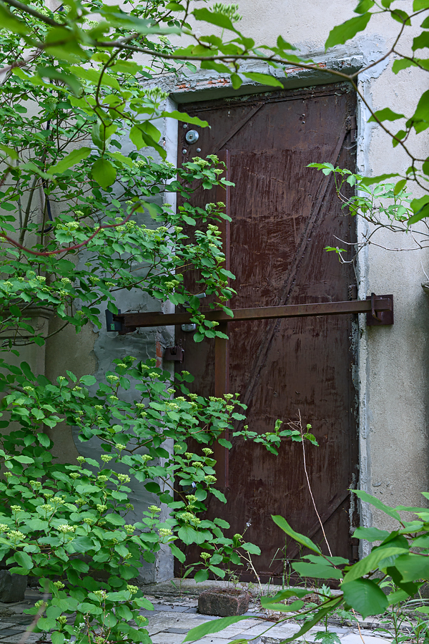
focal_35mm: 42
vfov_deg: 46.4
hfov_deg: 31.9
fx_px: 751
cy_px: 322
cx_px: 214
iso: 400
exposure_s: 1/100
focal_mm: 28
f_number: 7.1
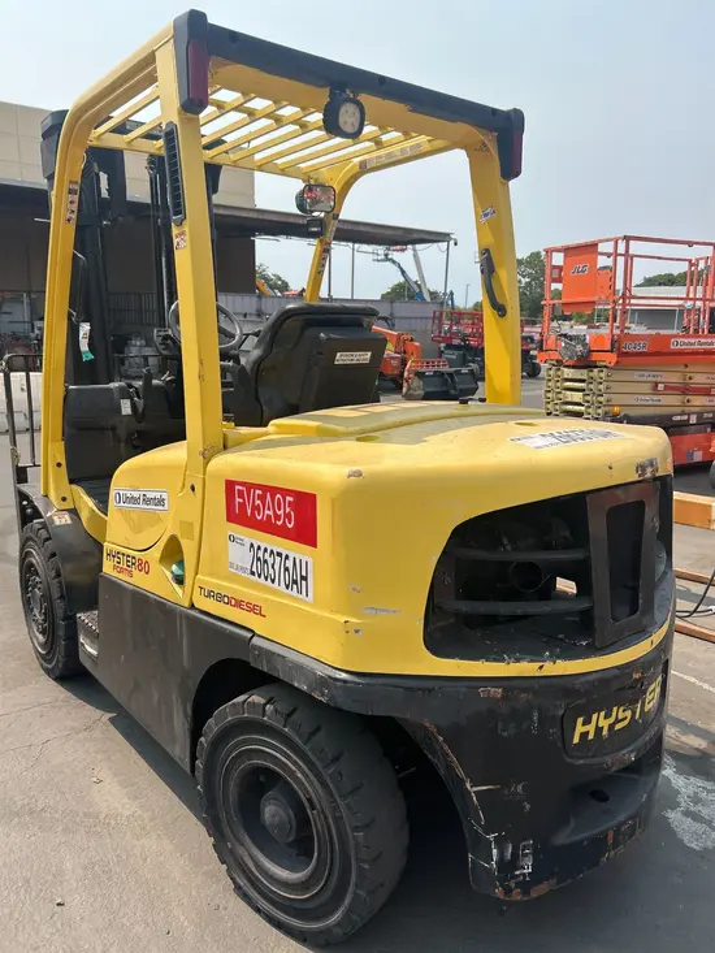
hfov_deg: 53.1
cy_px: 476
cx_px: 358
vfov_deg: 67.3
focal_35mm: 26
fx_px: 716
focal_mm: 5.7
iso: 50
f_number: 1.5
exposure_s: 1/3571
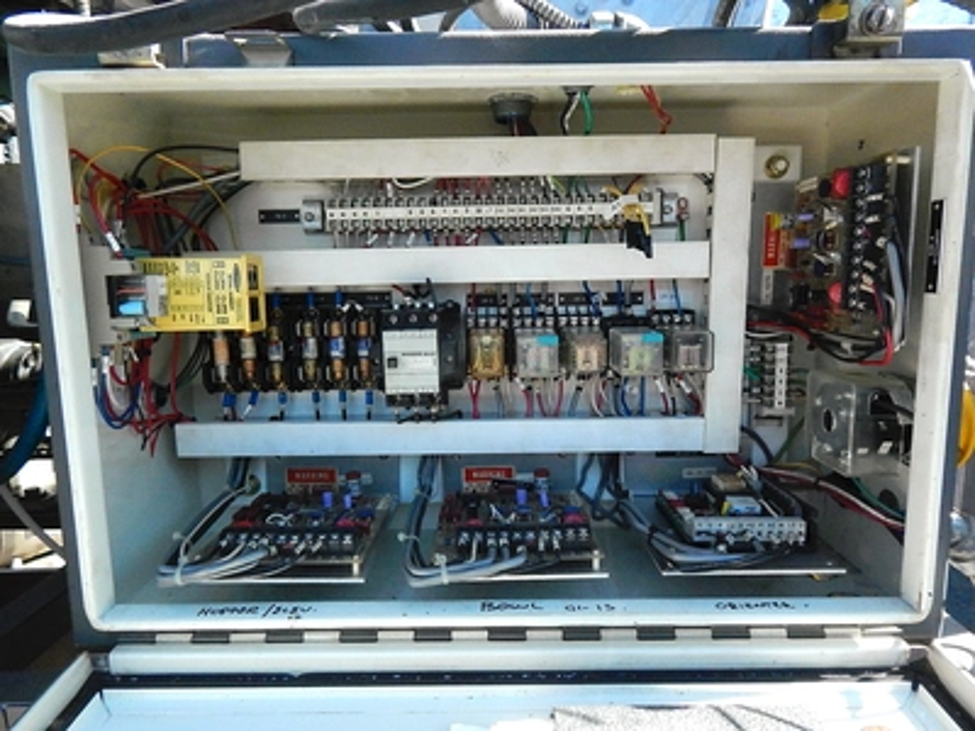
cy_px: 366
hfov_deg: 73.9
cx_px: 488
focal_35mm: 23
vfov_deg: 58.9
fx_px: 648
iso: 800
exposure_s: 1/800
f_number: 6
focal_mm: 4
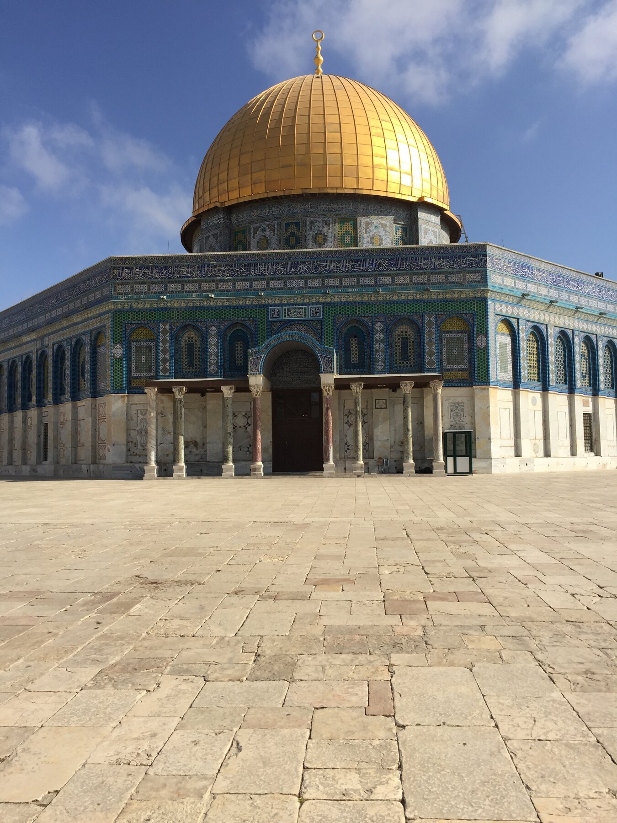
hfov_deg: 48.2
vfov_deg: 61.7
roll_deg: +0.8
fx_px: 689
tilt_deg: +5.4
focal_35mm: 29
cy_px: 412
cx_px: 308
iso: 32
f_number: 2.2
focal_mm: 4.15
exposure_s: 1/2198
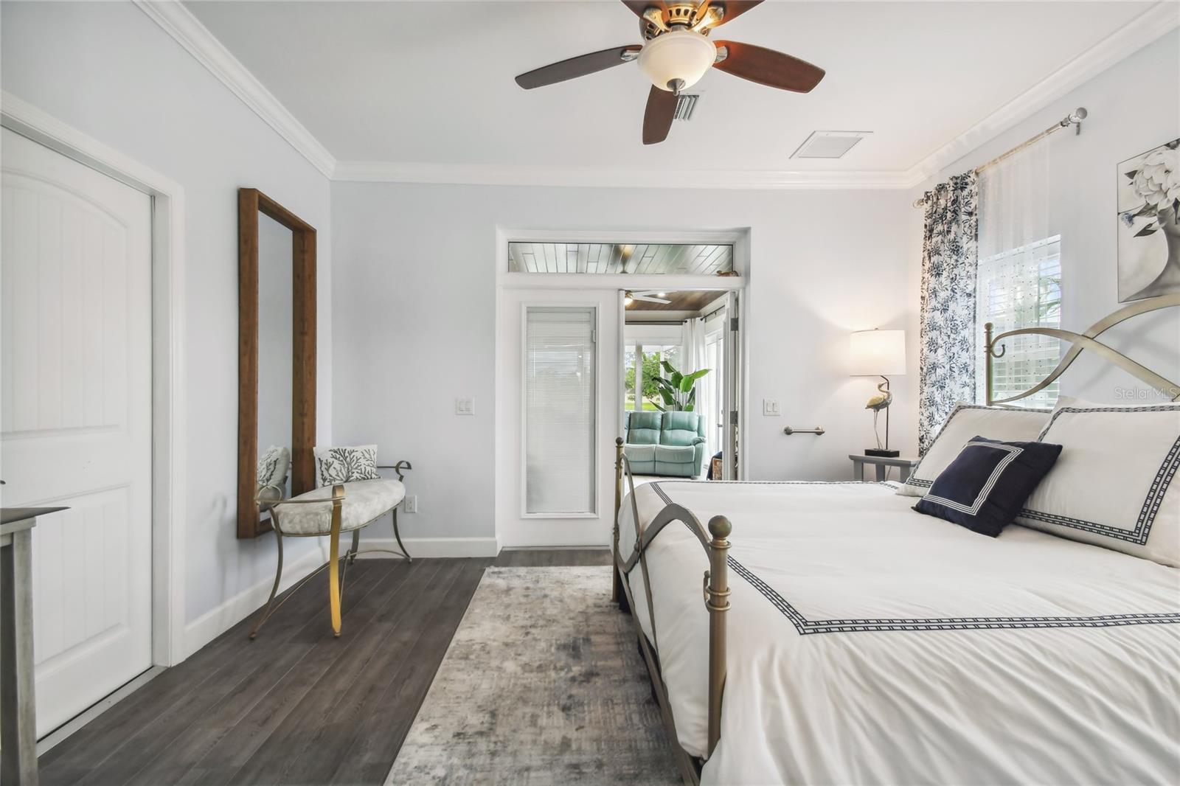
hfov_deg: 100.4
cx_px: 590
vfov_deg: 77.3
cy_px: 393
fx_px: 492
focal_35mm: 15
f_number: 7.1
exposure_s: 1/100
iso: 100
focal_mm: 10
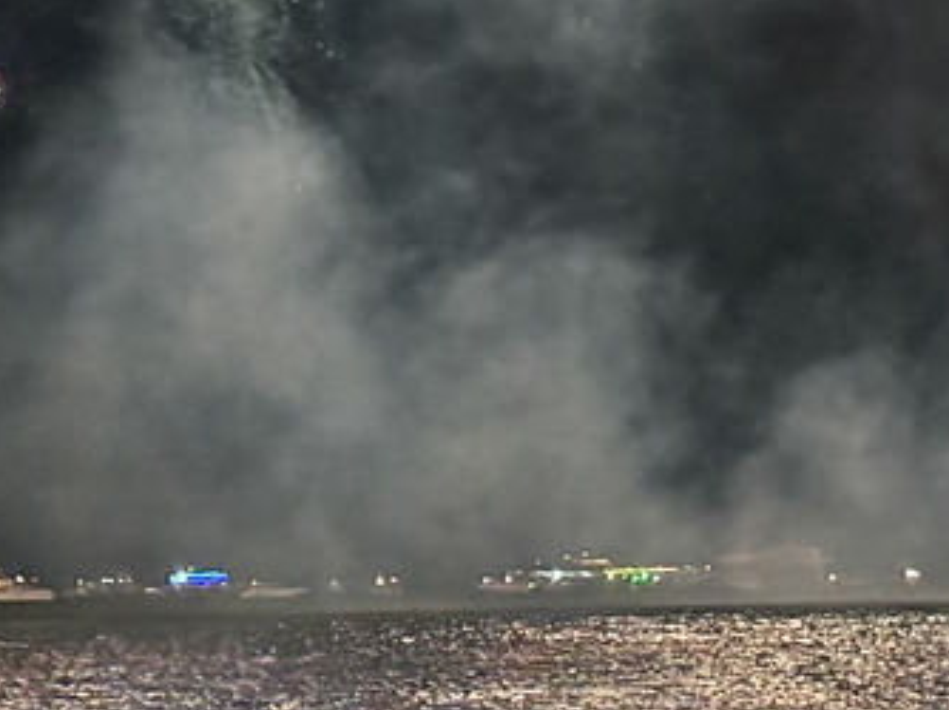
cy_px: -454
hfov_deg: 10.3
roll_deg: +0.5
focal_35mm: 187
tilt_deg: +11.5
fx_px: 5123
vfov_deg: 7.7
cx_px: 1324
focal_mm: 5.96
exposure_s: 1/34
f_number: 1.6
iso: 320
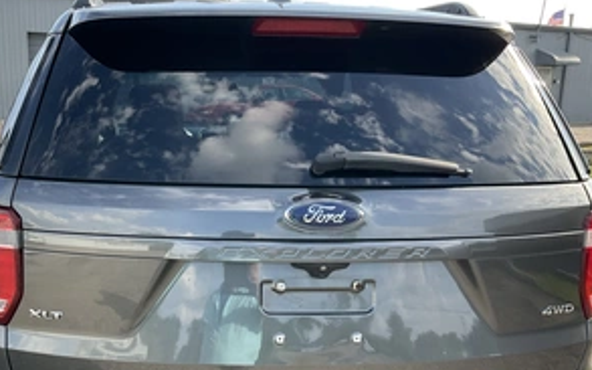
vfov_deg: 30.1
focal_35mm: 42
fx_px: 677
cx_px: 230
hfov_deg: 46.9
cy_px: 271
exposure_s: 1/333
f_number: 1.8
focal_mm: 3
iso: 25
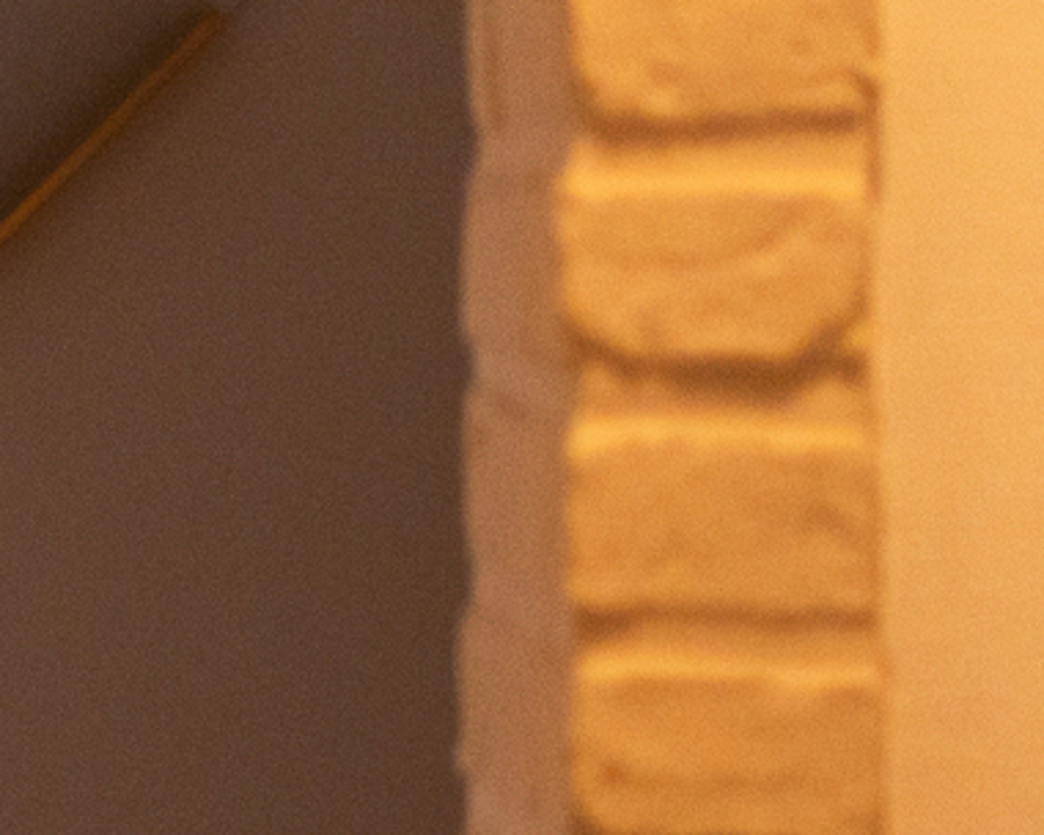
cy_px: 915
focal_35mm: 296
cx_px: -1750
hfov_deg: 6.2
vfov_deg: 5.2
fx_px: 9146
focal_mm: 50
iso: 500
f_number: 2
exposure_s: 1/125
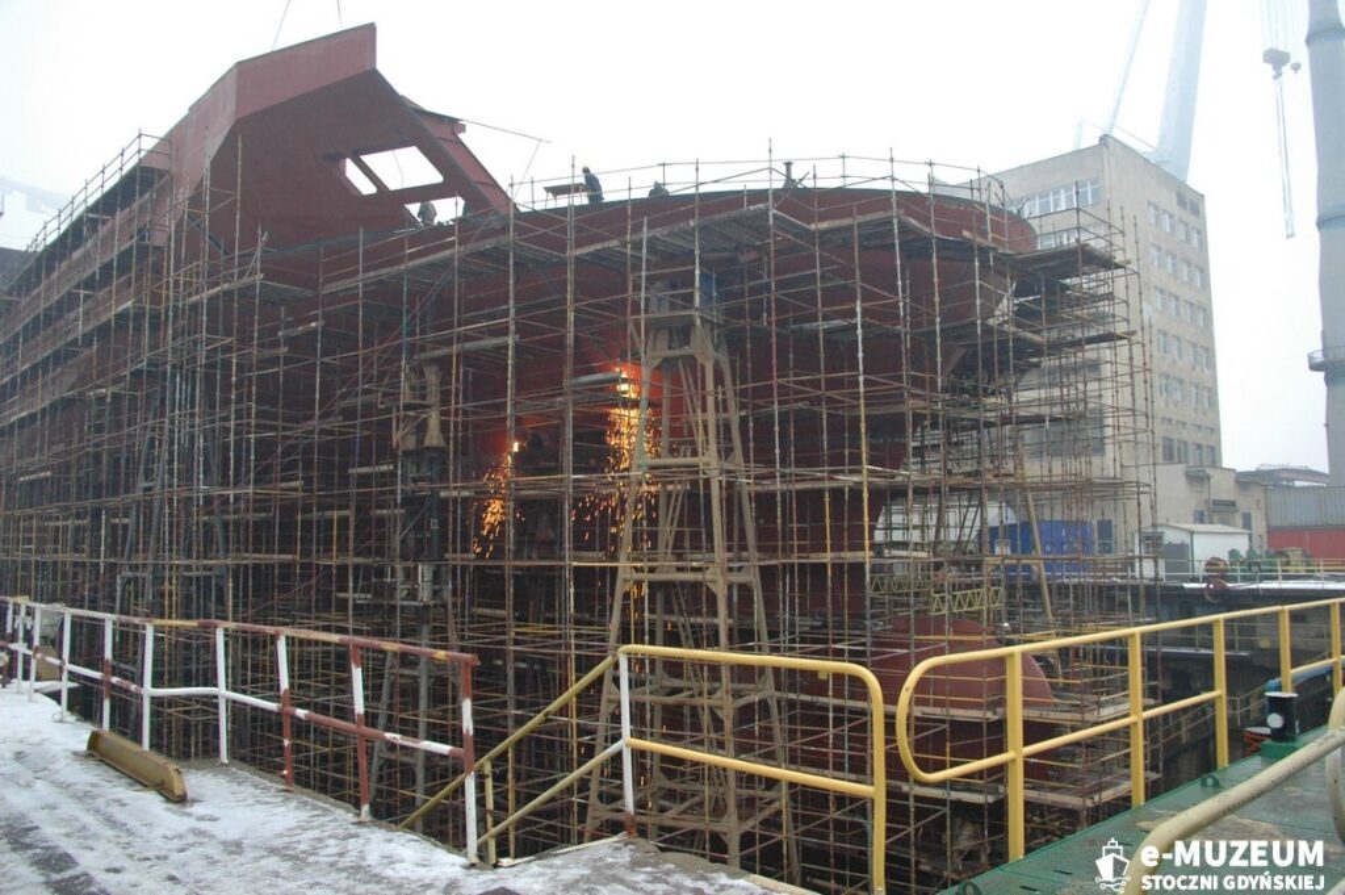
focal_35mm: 27
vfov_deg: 47.9
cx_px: 672
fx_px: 1008
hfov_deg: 67.4
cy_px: 448
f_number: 5.6
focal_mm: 18
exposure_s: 1/40
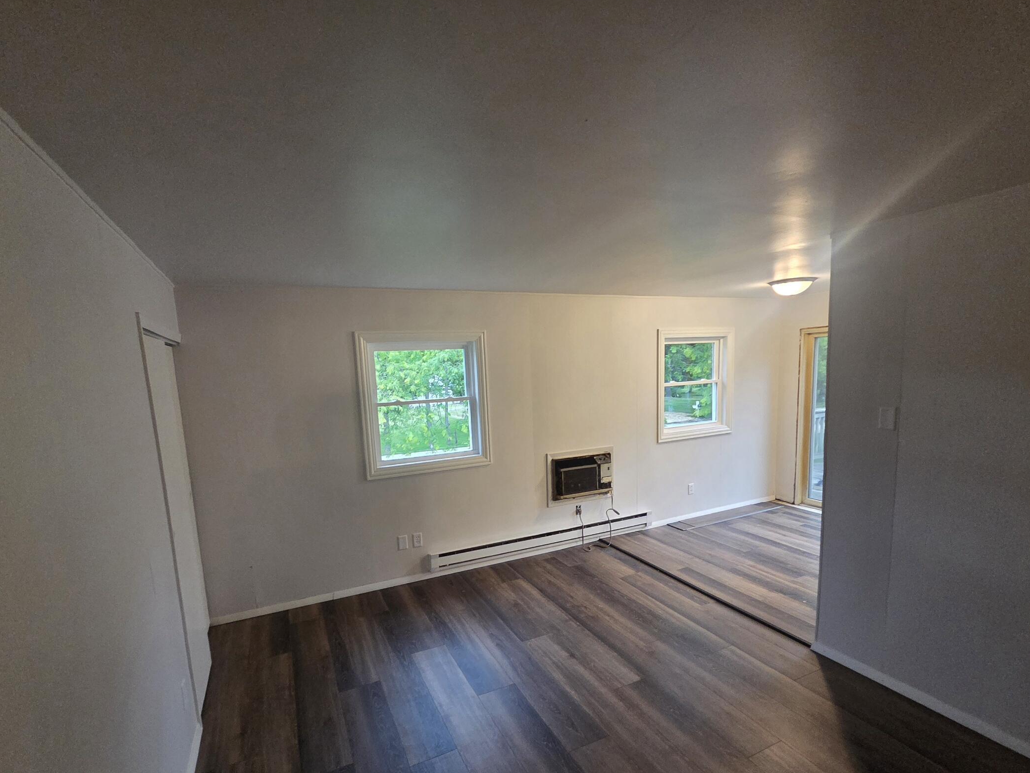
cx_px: 490
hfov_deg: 98.1
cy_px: 439
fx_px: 446
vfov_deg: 81.3
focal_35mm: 15
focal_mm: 2.2
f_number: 2.2
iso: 800
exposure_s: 1/60.2
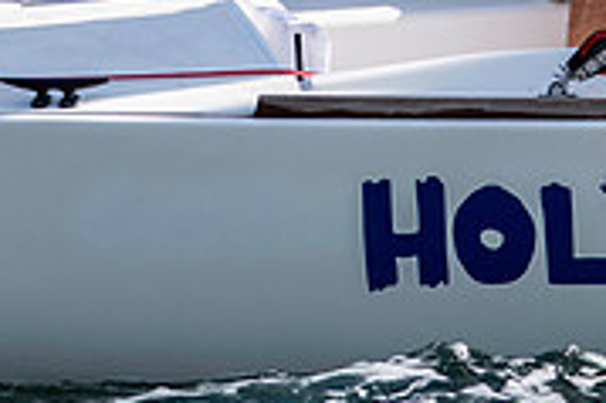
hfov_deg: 1.4
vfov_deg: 0.9
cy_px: -235
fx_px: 24537
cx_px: 504
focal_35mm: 1459
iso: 200
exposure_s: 1/2500
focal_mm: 300
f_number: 5
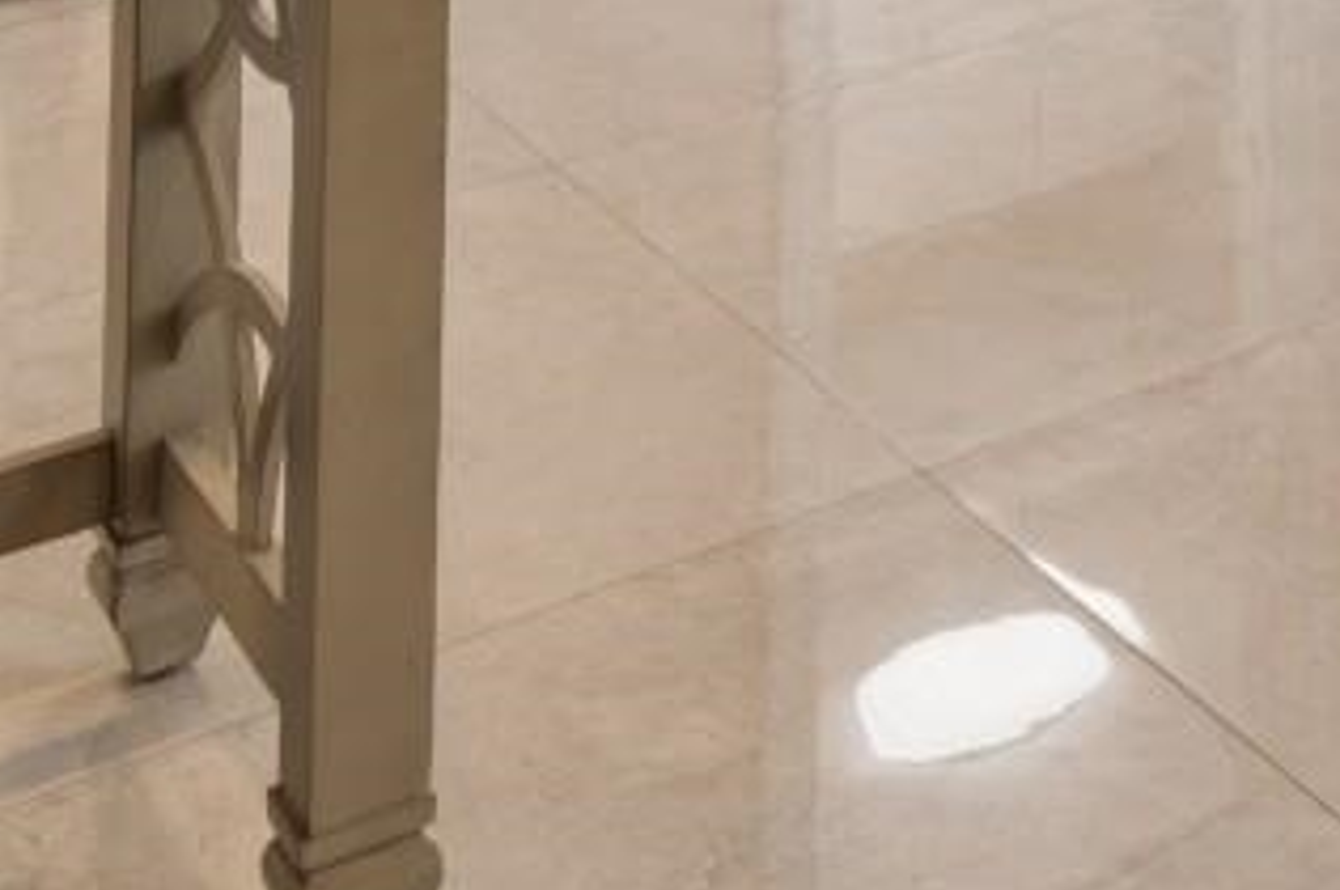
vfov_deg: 13.5
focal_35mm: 77
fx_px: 2863
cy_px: -1182
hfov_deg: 21.5
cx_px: 2074
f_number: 4.5
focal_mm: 10
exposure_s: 1/4
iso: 100
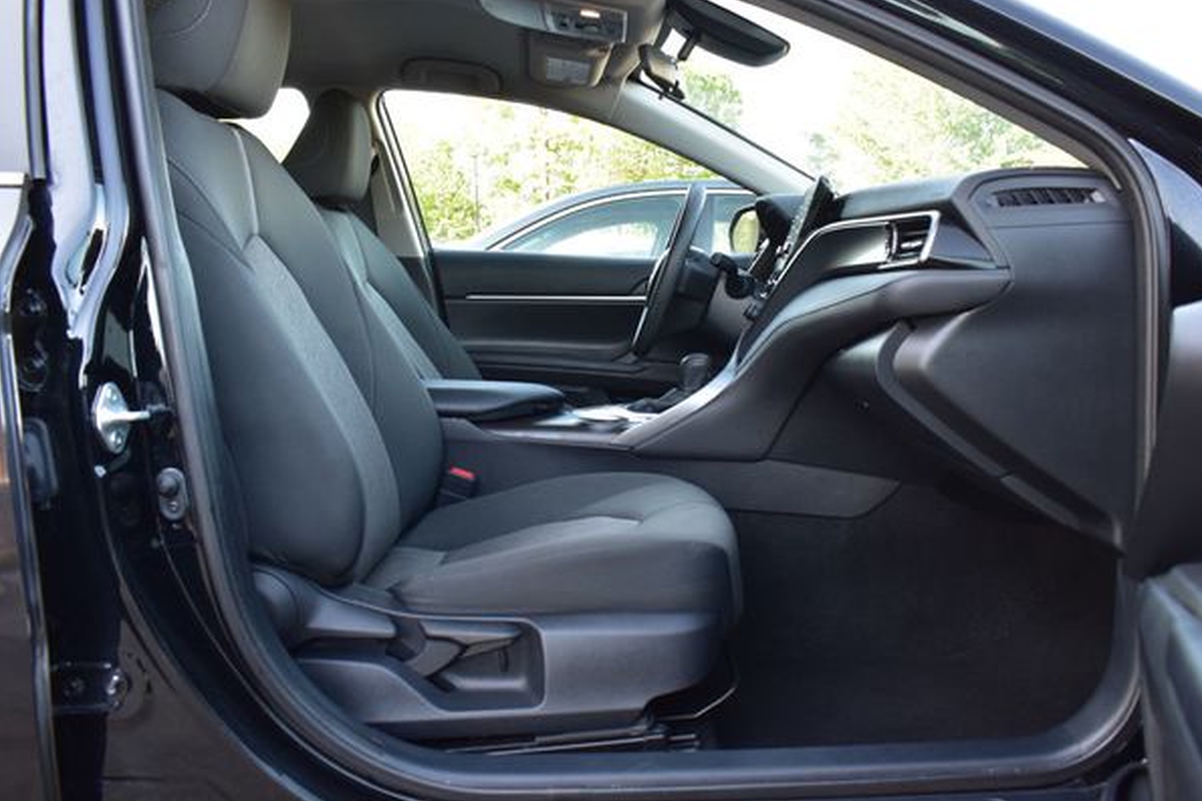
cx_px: 643
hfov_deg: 63.6
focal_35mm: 29
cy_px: 391
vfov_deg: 44.9
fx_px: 968
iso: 400
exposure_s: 1/30
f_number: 7.1
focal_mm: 18
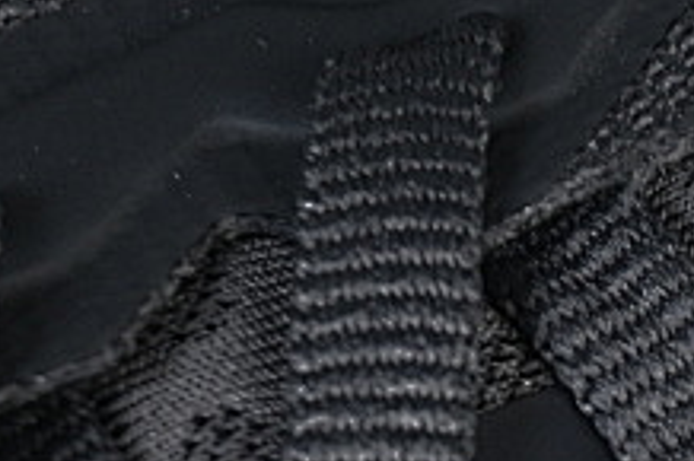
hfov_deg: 5.4
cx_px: 1378
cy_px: 604
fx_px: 7166
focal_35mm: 372
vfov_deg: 3.7
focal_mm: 50
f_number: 6.3
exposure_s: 1/60
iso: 160
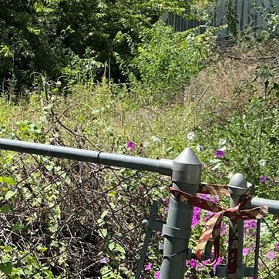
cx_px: -67
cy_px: 61
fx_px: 638
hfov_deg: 22.5
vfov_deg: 24.3
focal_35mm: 70
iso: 25
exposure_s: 1/606
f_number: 1.8
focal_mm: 3
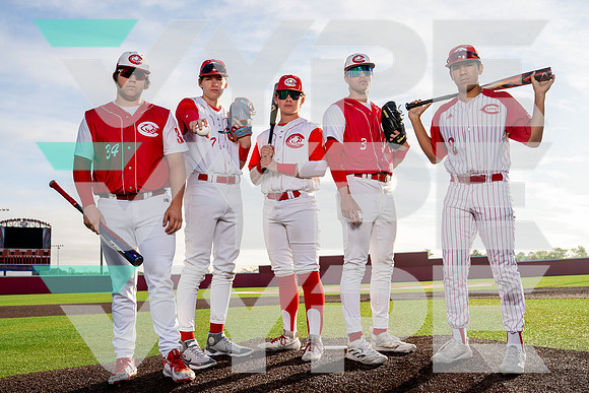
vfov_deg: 36.6
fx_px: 594
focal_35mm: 36
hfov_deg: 52.7
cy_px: 191
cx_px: 286
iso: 100
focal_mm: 28
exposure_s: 1/1000
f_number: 4
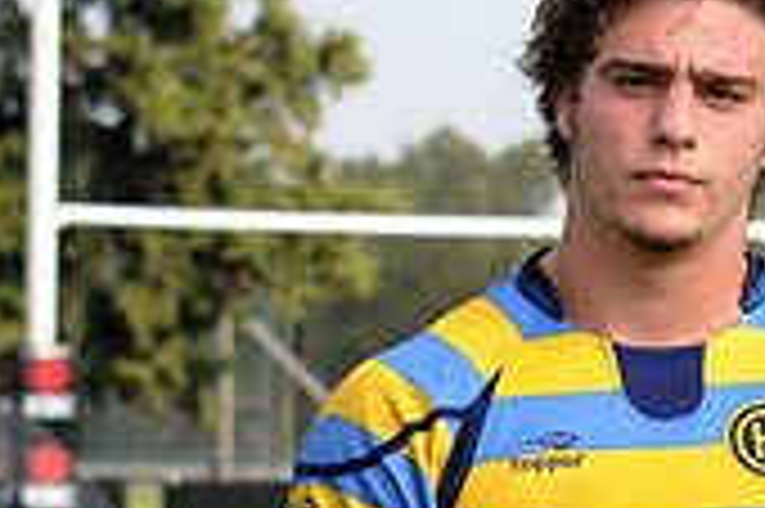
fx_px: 7600
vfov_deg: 3.8
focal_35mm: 358
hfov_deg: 5.8
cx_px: 603
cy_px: 686
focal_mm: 70
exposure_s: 1/640
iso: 400
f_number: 5.6
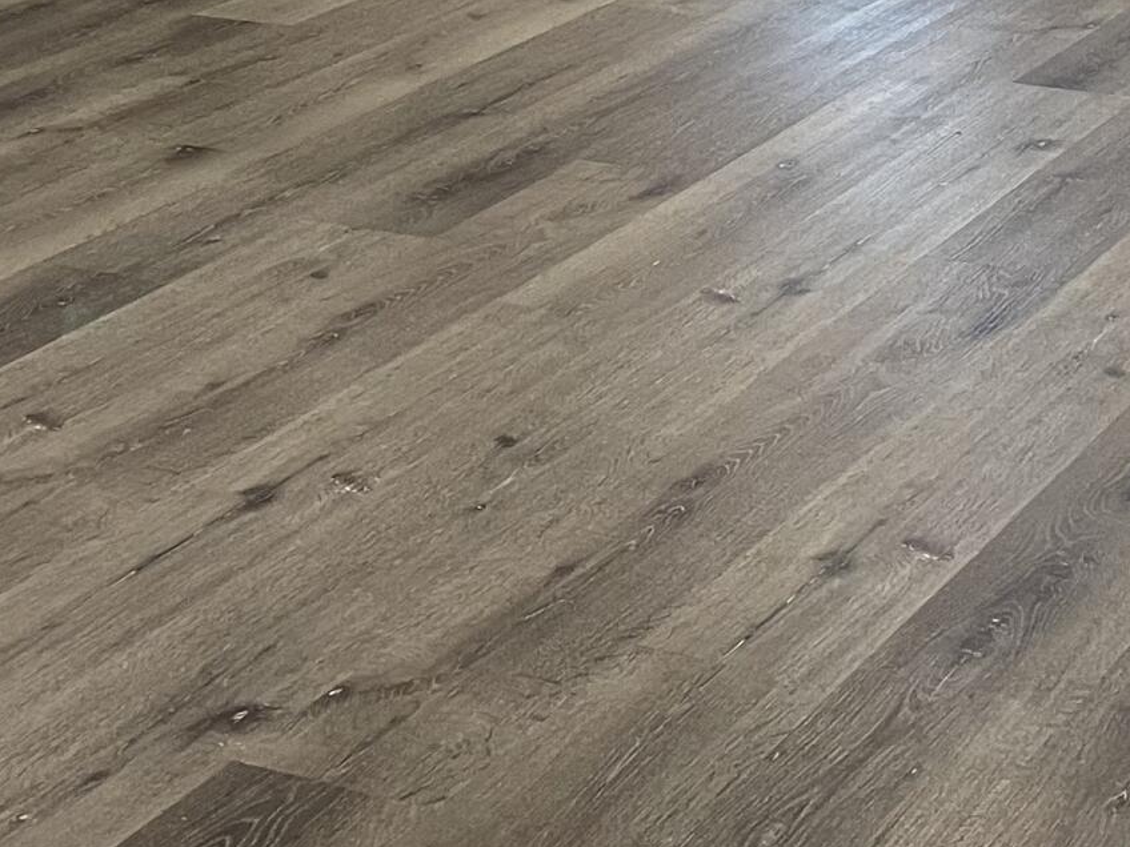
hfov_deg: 21.2
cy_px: -304
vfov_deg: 15.2
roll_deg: +2.0
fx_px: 3003
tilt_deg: -7.9
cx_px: 816
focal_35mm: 92
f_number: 1.6
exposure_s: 1/60
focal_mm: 4.2
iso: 200
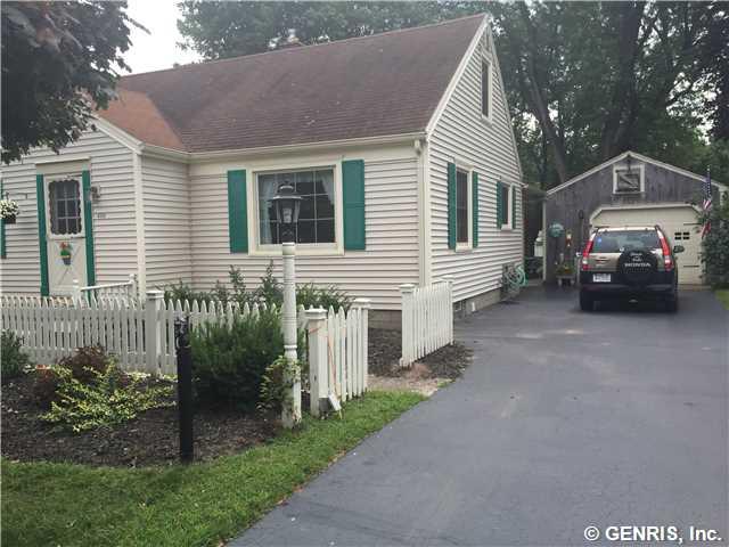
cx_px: 364
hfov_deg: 61.7
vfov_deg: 48.2
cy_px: 274
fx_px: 611
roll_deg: +0.3
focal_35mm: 29
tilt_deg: -2.8
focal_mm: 4.15
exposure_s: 1/775
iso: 32
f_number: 2.2
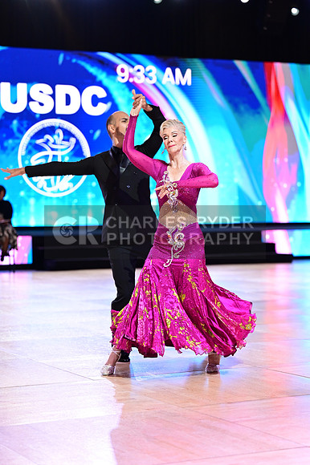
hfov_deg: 15.7
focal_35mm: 87
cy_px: 232
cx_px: 155
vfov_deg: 23.4
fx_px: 1125
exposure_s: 1/500
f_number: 2.8
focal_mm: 87
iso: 2000
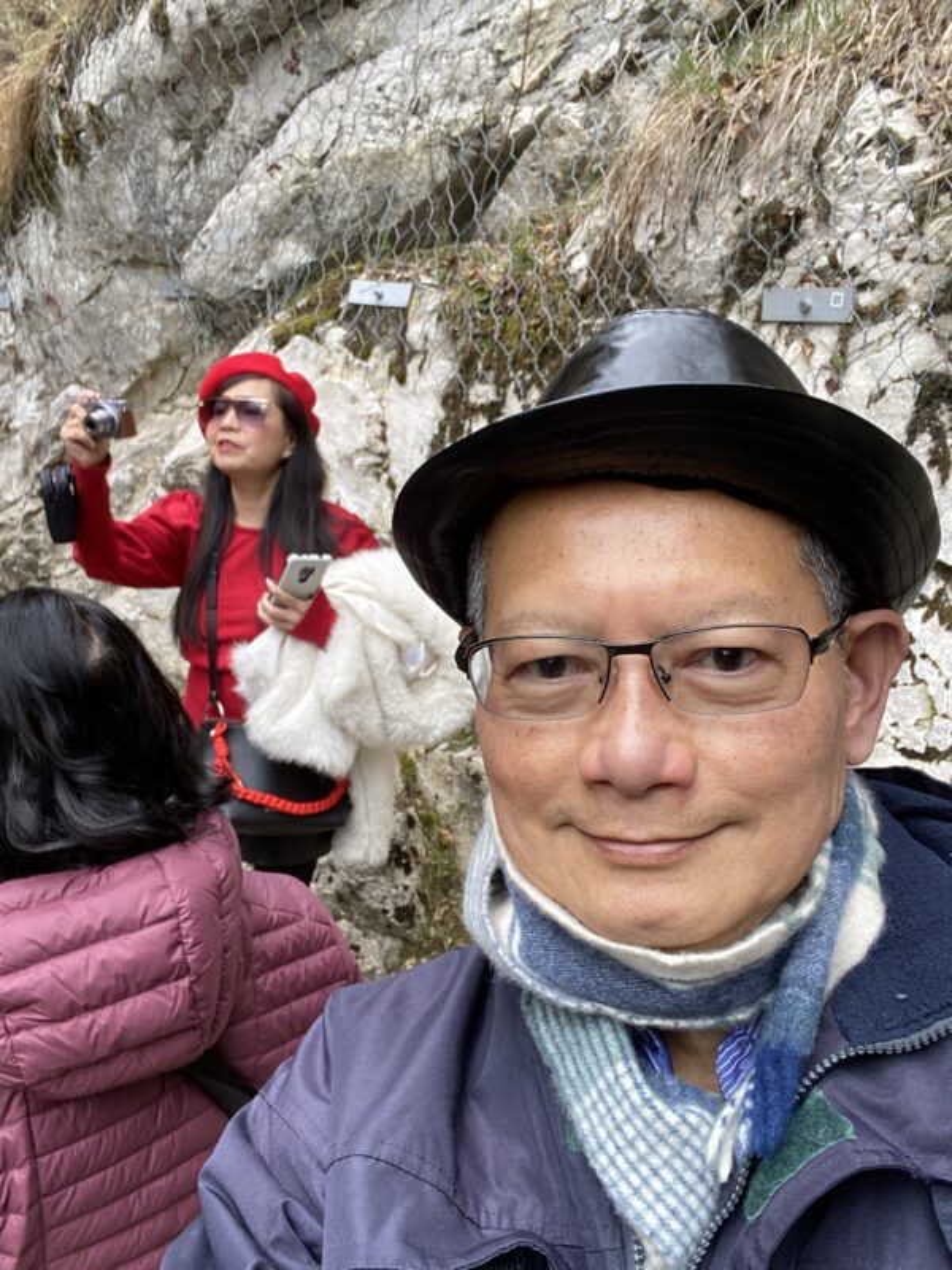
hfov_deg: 46.8
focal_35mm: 30
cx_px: 476
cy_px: 635
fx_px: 1100
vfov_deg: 60.0
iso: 64
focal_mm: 2.71
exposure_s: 1/122
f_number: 2.2
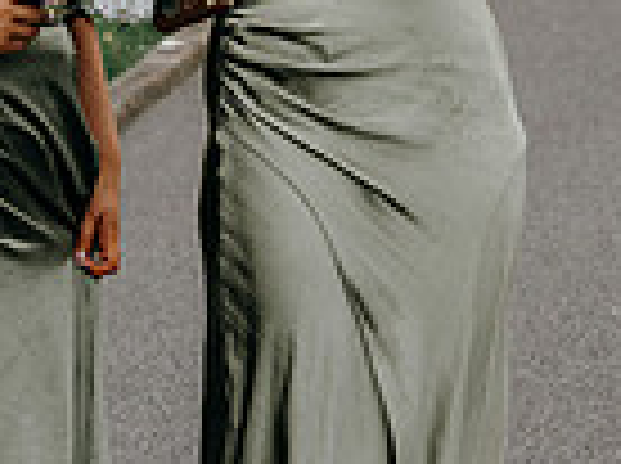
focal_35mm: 231
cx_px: 1143
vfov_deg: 6.4
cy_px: 2
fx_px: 4137
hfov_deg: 8.3
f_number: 3.5
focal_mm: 57
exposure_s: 1/250
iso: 160
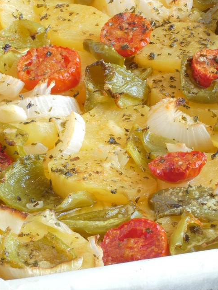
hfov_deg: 4.6
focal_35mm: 323
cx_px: 141
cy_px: 82
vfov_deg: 6.1
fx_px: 2713
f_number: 5.6
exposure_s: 1/5
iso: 80
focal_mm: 30.9
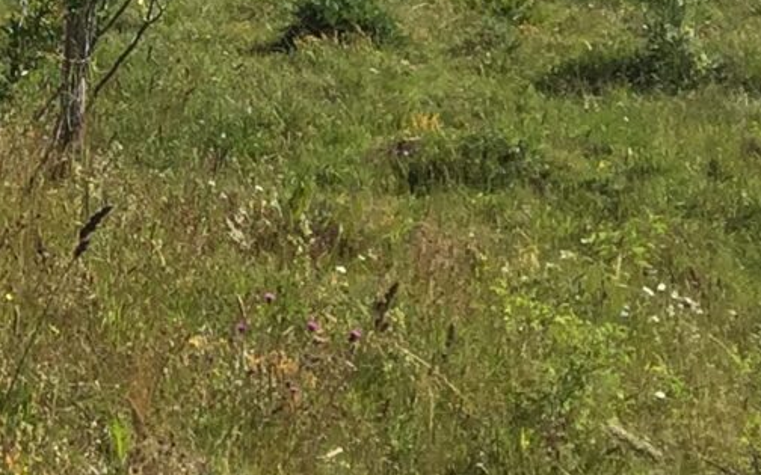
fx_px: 3235
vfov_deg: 7.9
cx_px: -678
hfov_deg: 12.1
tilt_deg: -1.5
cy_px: -562
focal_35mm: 156
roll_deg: +1.2
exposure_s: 1/1883
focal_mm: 4.15
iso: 32
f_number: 2.2
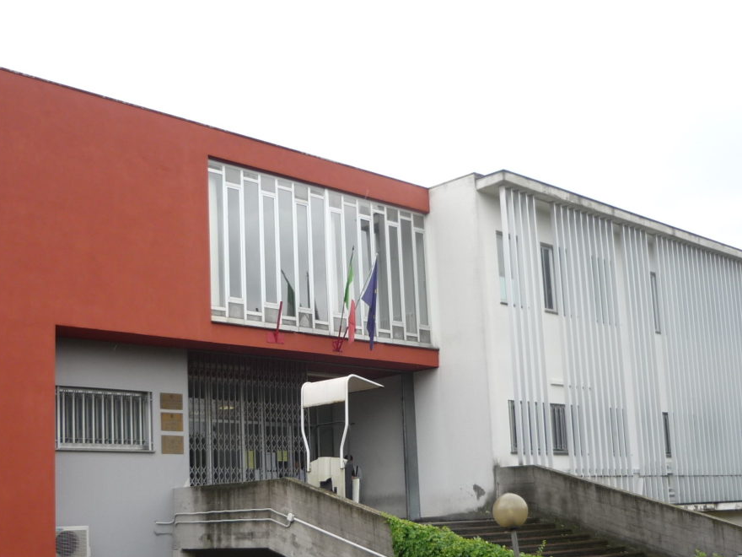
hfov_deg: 42.0
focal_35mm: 45
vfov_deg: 31.9
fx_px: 965
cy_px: 377
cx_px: 331
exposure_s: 1/320
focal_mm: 5.5
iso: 100
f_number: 2.8
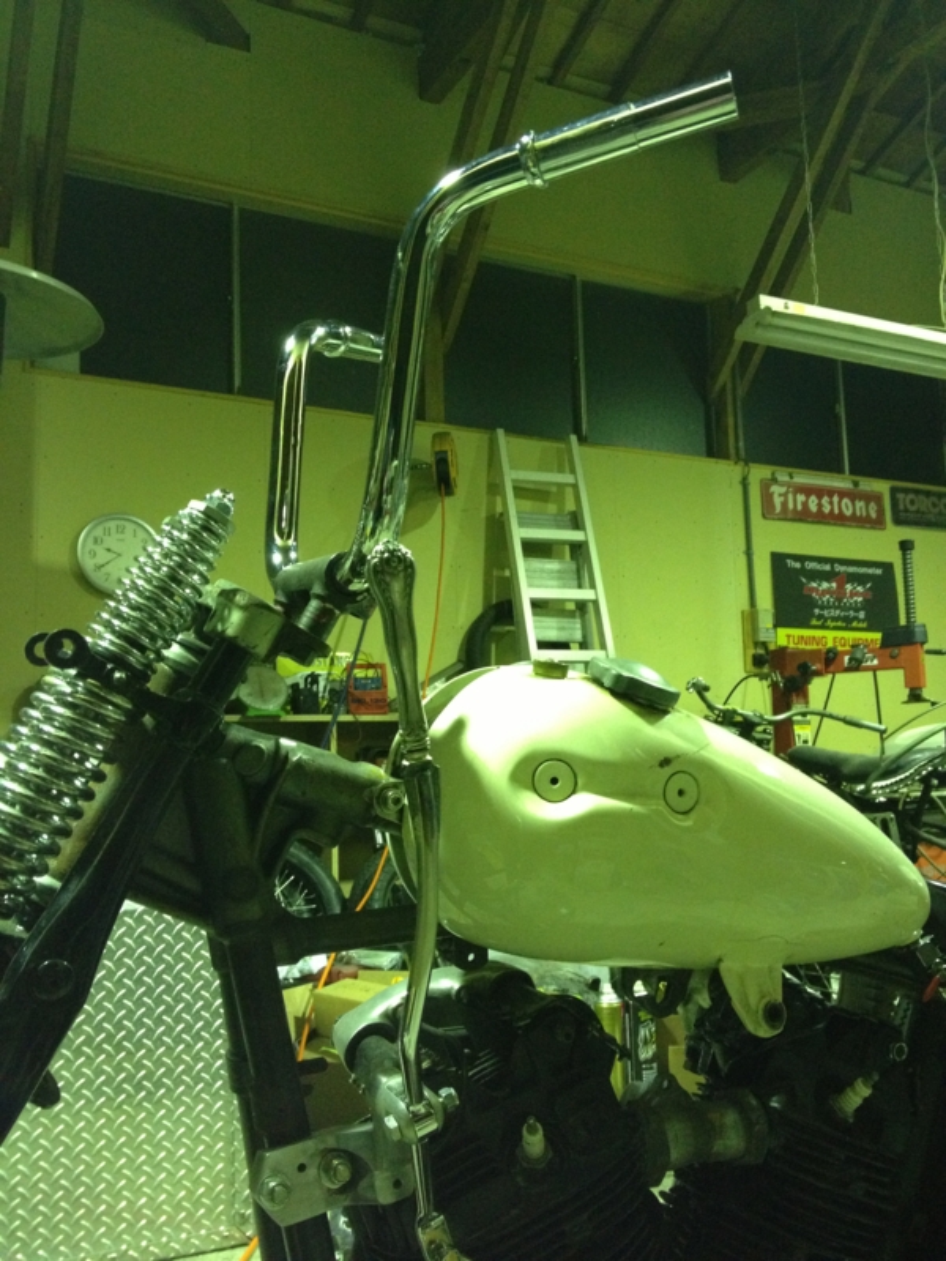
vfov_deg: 52.6
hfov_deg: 40.7
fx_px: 1275
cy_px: 630
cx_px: 473
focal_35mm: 35
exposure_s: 1/20
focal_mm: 4.28
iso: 320
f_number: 2.4
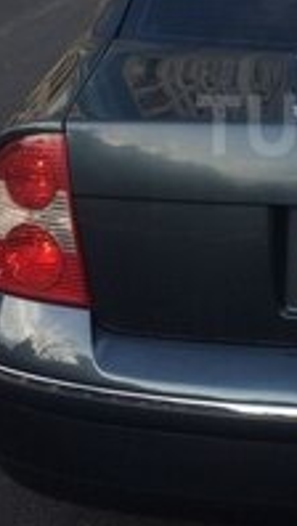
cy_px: 125
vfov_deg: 26.4
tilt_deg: -16.6
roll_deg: +0.2
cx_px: 400
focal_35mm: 79
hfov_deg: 14.6
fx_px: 1101
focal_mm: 4.15
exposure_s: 1/494
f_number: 2.2
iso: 32
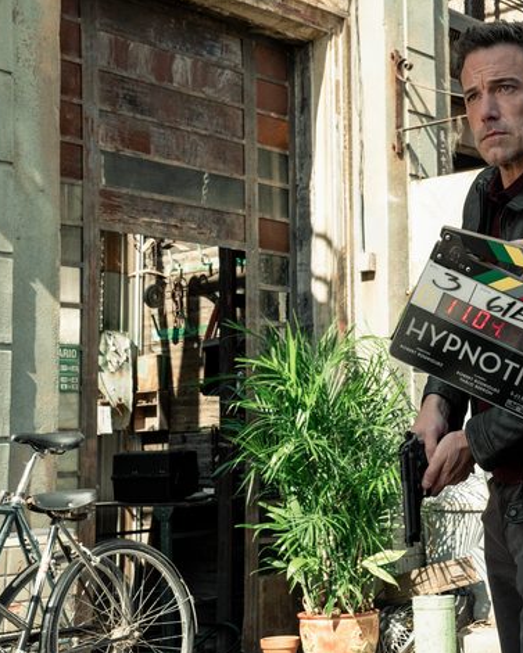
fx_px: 1277
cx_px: 440
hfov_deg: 22.7
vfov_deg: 28.7
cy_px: 328
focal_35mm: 66
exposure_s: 1/800
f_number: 9
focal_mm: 46
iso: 1600
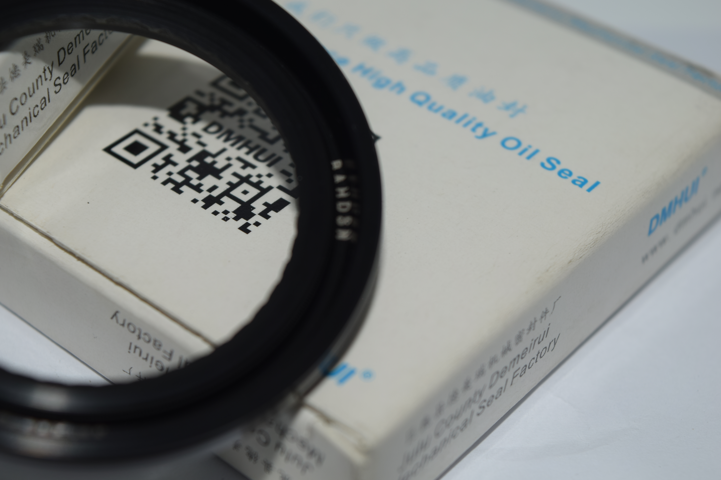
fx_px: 1652
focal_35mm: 82
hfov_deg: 24.6
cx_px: 360
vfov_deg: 16.6
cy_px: 240
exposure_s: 1/60
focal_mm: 55
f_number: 8
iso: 100
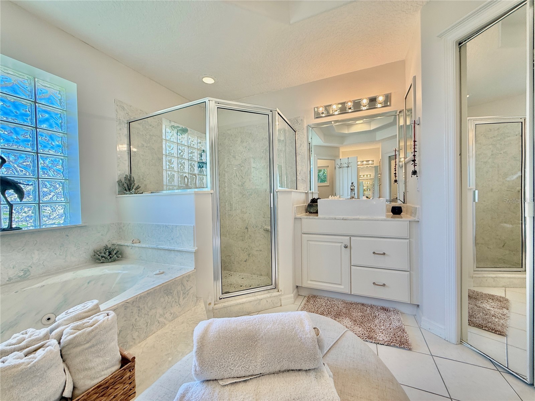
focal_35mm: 14
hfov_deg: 102.1
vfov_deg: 85.7
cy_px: 200
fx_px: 216
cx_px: 268
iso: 64
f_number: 2.2
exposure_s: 1/120
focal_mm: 2.22
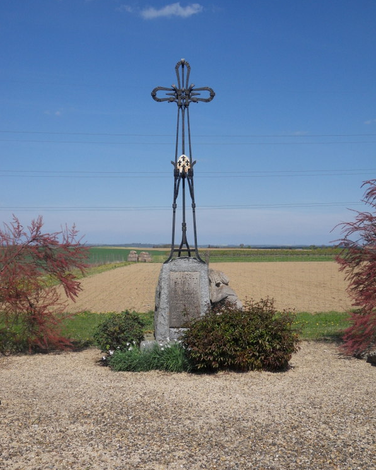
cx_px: 188
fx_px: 612
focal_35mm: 44
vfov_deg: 42.0
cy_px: 235
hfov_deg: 34.2
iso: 80
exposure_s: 1/250
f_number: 9.3
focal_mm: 7.6
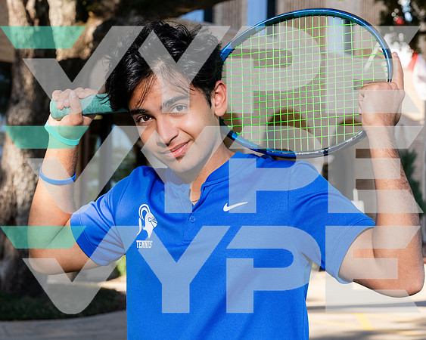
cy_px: 180
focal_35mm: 84
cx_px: 223
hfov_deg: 22.8
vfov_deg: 18.3
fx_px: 1055
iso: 250
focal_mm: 70
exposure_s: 1/250
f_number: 8
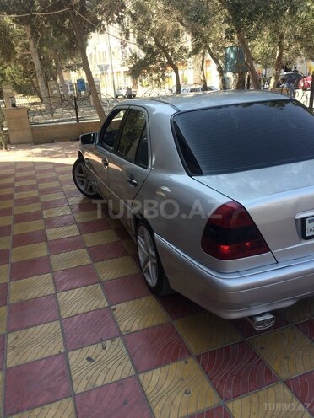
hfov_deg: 48.2
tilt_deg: -20.4
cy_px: 209
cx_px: 157
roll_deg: +5.3
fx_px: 351
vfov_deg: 61.7
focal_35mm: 29
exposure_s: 1/554
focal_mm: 4.15
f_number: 2.2
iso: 32
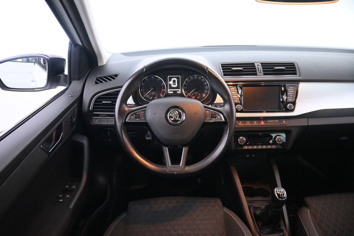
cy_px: 118
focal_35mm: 24
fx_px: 236
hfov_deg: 73.7
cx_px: 177
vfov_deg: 53.1
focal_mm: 16
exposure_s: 1/25
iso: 3200
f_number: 3.5
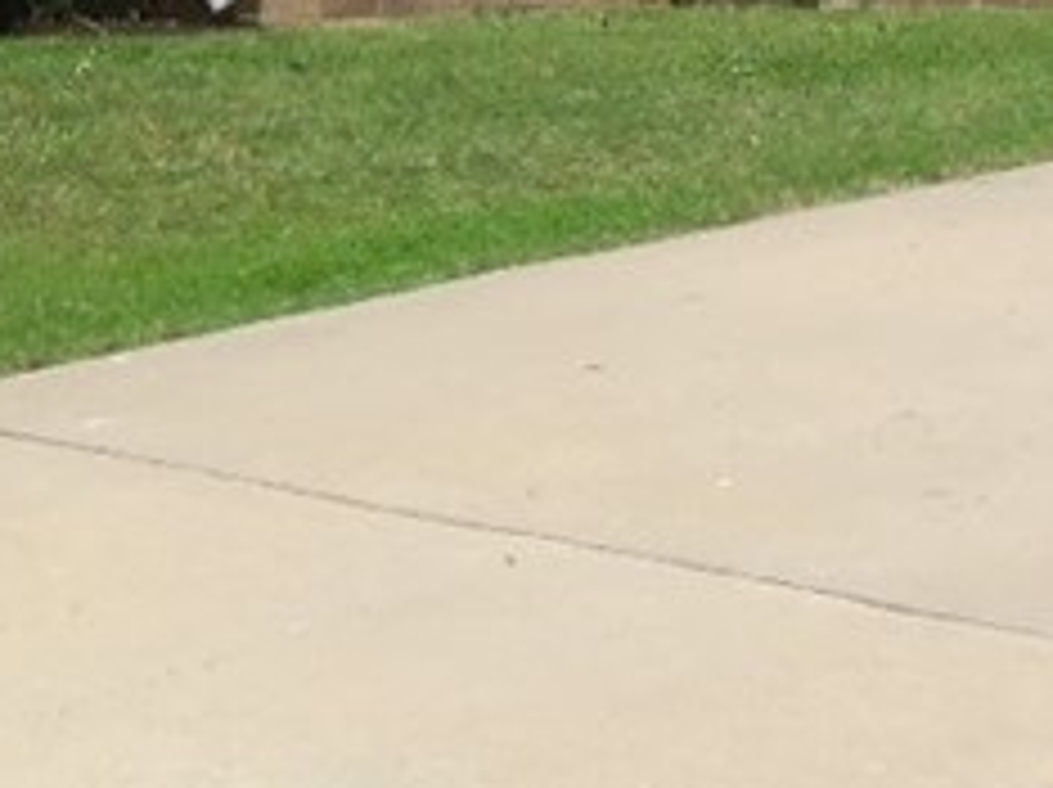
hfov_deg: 15.5
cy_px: -621
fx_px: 3859
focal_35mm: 127
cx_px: 310
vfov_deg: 10.9
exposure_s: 1/160
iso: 80
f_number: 8.6
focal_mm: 5.2
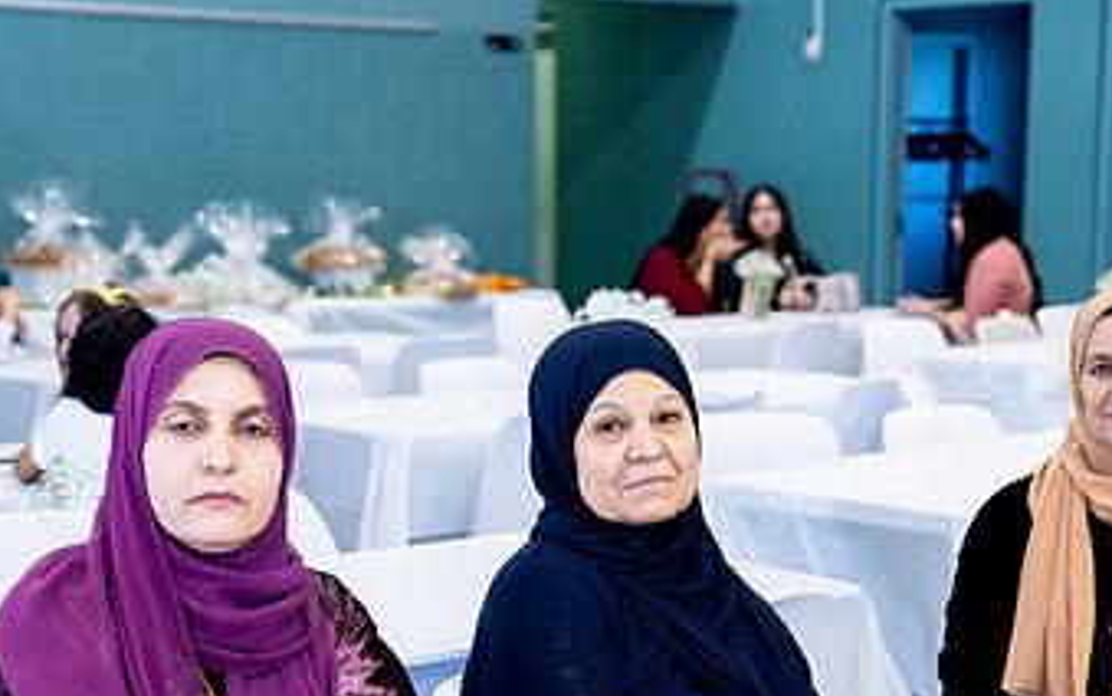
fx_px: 2273
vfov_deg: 17.2
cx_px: 604
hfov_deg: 27.5
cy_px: 579
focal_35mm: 75
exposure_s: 1/160
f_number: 2.8
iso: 800
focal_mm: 43
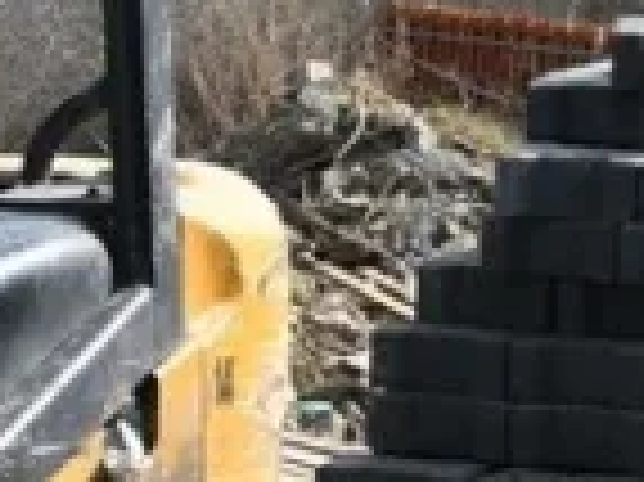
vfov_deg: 4.2
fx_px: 6525
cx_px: -387
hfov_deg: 5.6
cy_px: 331
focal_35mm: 351
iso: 100
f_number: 4.2
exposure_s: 1/640
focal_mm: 34
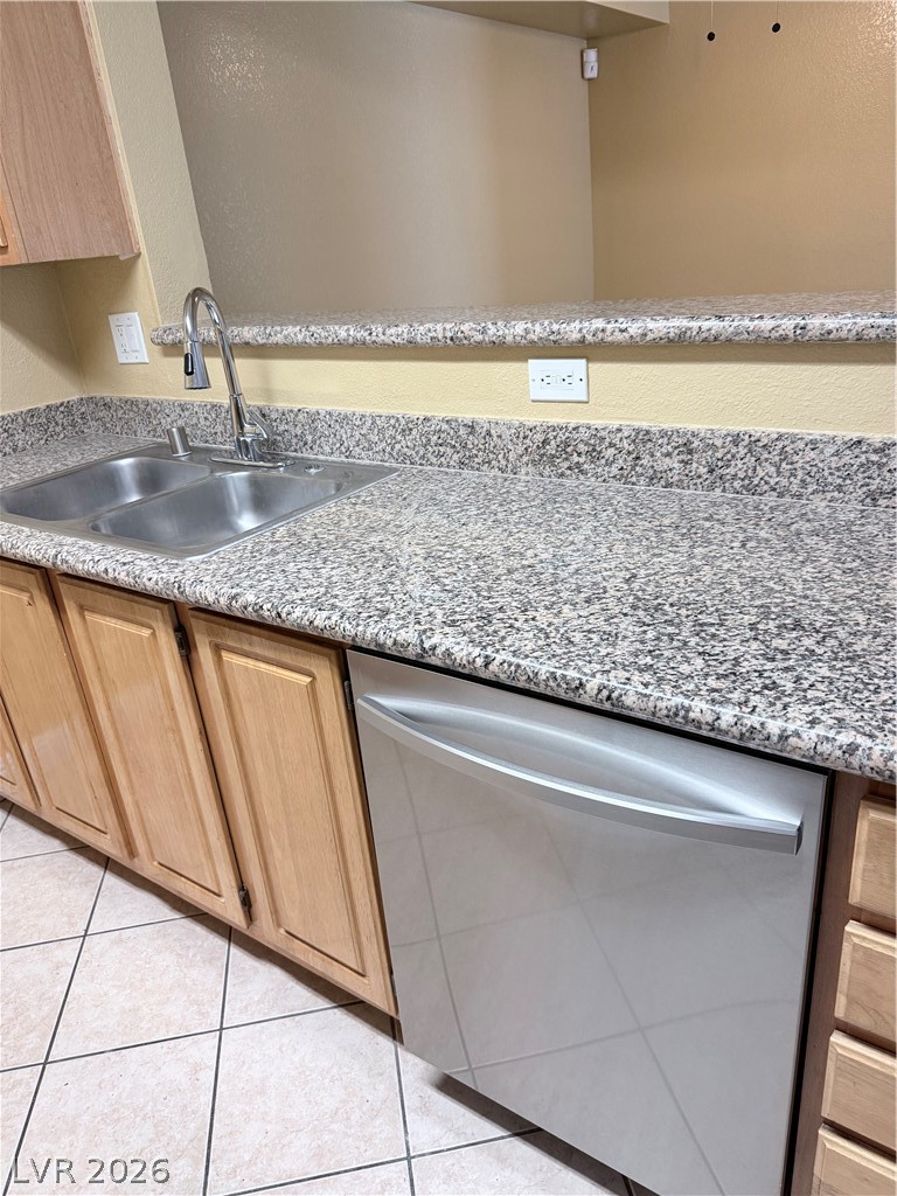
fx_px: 829
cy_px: 598
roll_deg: +5.8
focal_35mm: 24
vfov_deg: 71.6
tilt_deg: -22.3
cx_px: 448
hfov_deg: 56.8
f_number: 1.78
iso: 200
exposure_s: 1/60
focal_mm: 6.76
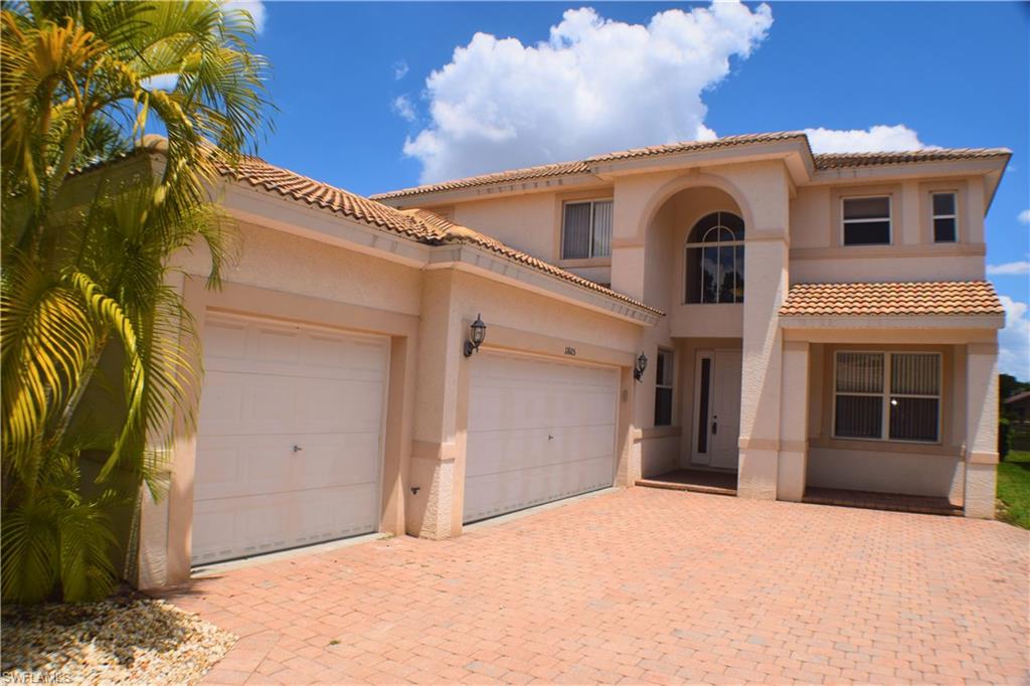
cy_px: 343
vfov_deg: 43.6
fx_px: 858
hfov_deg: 61.9
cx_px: 515
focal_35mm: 30
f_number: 14
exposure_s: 1/200
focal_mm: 20
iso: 100
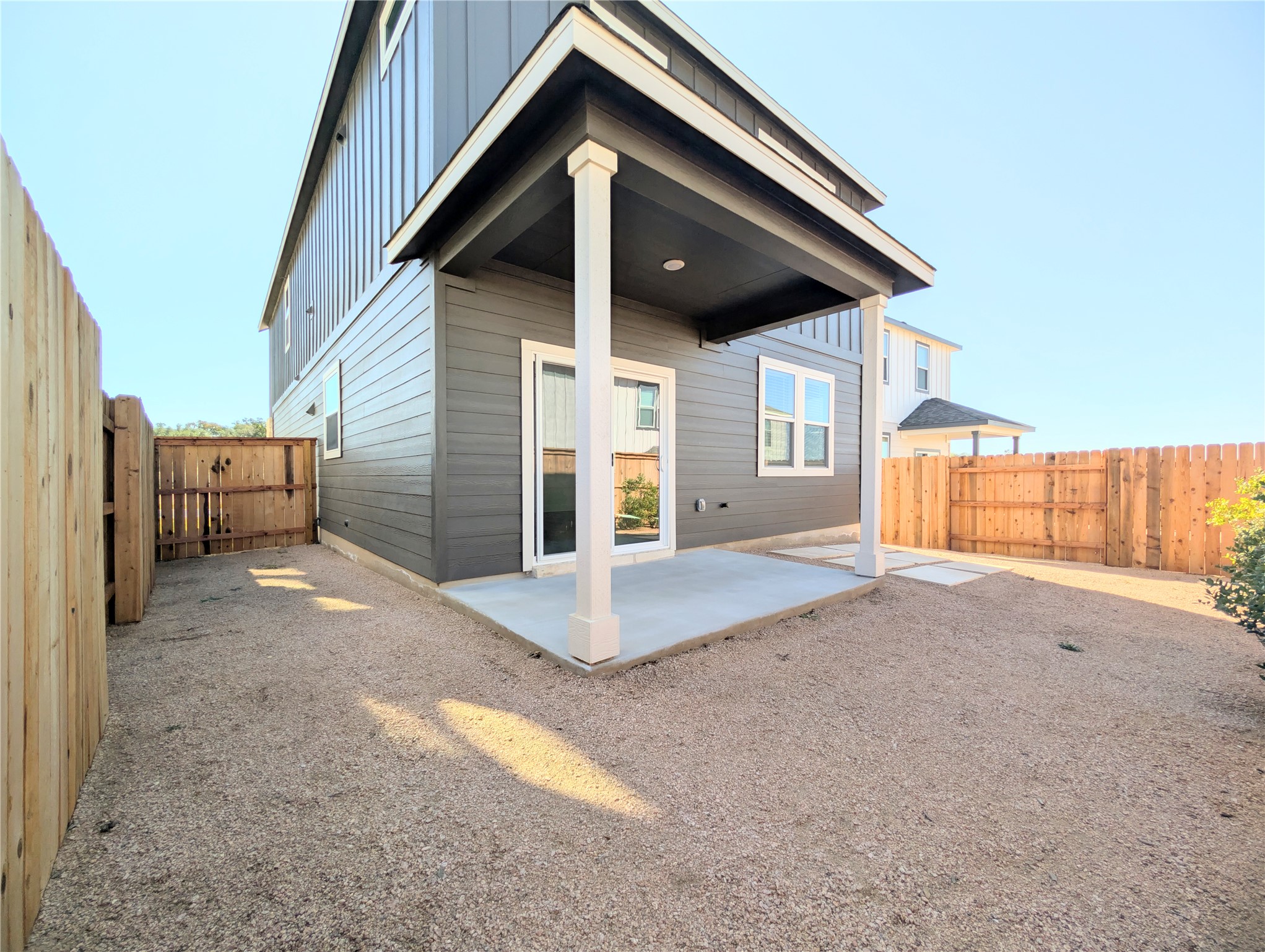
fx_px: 439
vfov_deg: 94.6
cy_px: 476
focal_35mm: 12
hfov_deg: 110.5
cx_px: 632
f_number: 1.7
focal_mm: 2.02
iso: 55
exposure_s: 1/2801
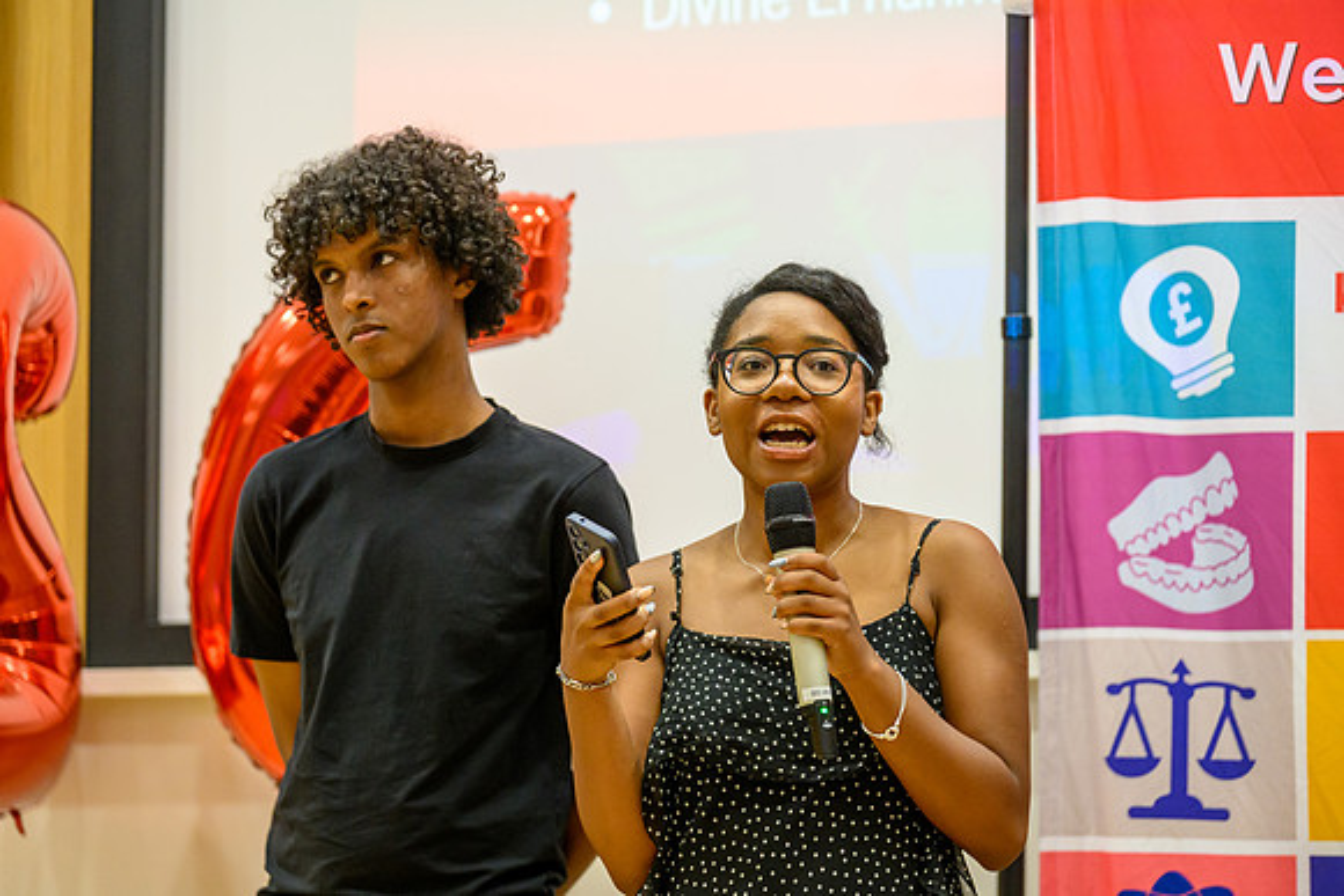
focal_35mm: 126
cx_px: 672
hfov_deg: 16.3
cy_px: 448
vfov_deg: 10.9
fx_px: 4706
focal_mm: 123
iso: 4500
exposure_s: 1/320
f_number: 3.2
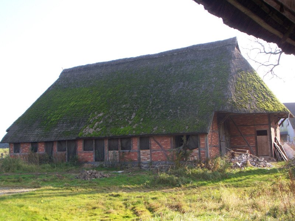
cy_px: 110
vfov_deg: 36.8
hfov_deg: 47.9
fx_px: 332
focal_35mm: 39
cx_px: 148
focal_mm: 6.4
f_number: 3.9
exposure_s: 1/125
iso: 64
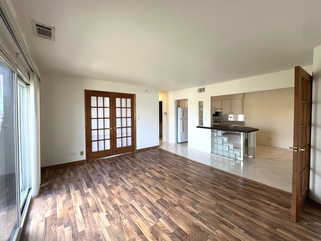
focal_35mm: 13
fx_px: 121
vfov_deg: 89.9
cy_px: 120
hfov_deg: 106.2
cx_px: 160
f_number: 1.8
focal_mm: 1.57
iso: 100
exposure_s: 1/120
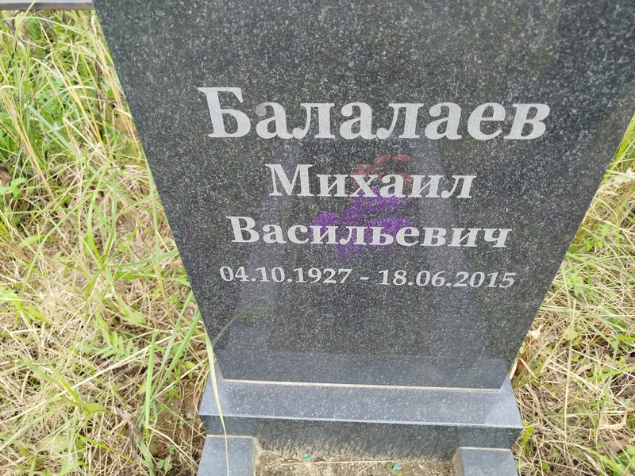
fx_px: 440
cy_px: 238
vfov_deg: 56.8
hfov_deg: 71.6
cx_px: 318
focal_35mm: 24
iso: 50
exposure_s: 1/125
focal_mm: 5.31
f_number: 1.7
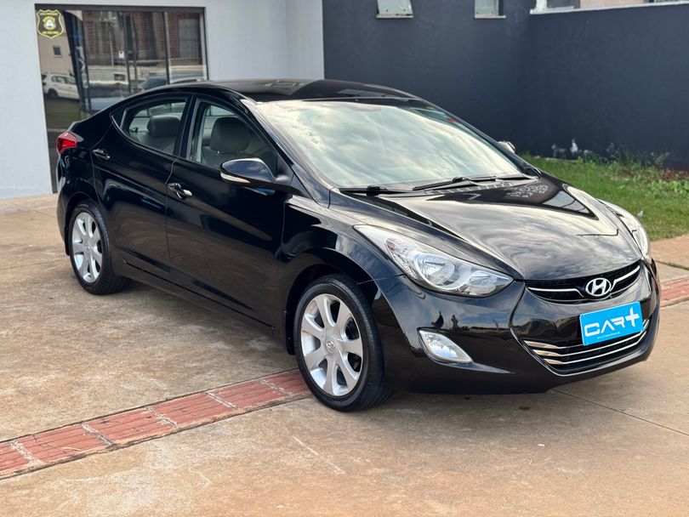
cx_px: 344
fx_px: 956
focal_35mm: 48
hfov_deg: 39.6
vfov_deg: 30.3
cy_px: 258
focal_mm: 6.76
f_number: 1.78
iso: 64
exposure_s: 1/685
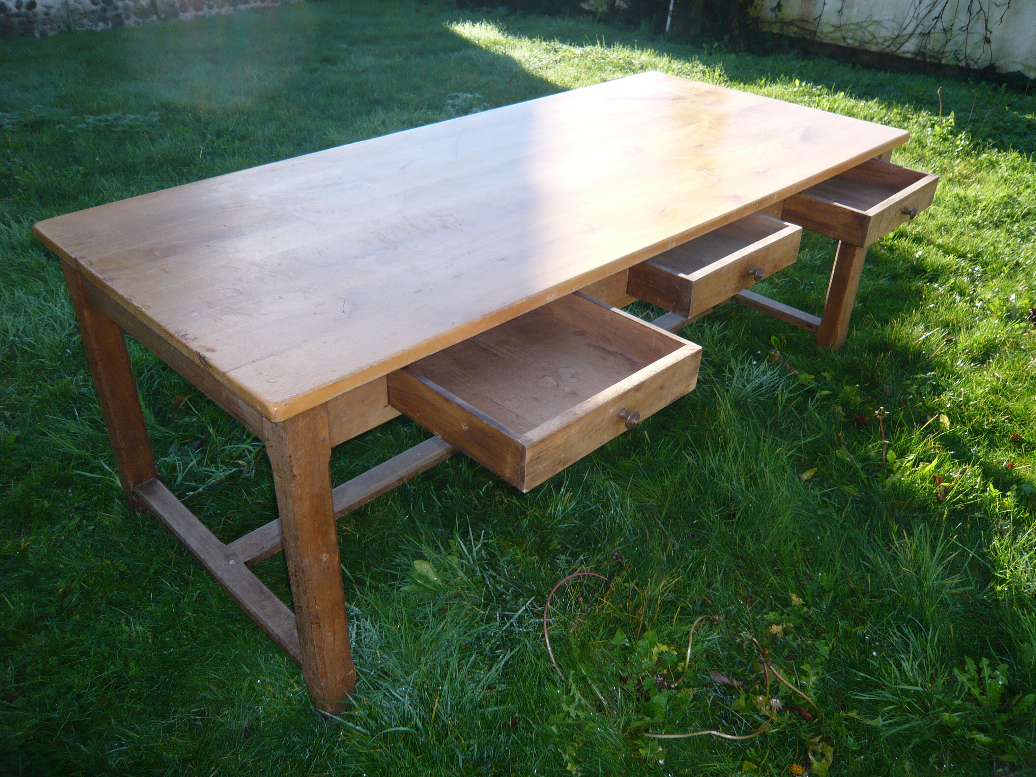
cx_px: 518
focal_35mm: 28
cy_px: 388
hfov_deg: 63.4
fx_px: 838
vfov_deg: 49.7
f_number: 2.8
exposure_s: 1/320
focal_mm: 4.6
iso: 100
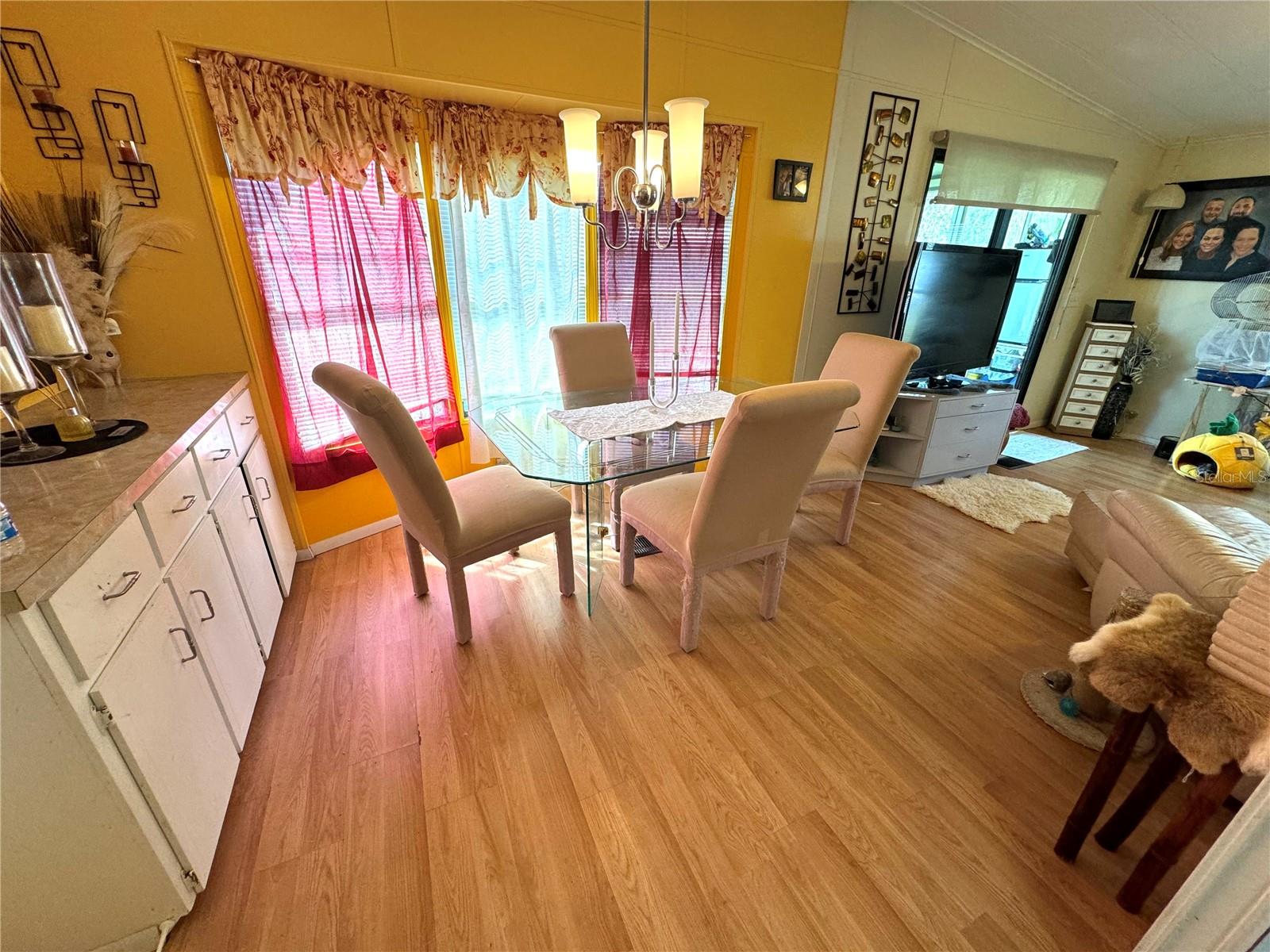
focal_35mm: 14
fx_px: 514
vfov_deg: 85.7
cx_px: 635
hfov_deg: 102.1
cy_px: 476
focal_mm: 2.22
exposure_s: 1/120
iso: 200
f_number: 2.2
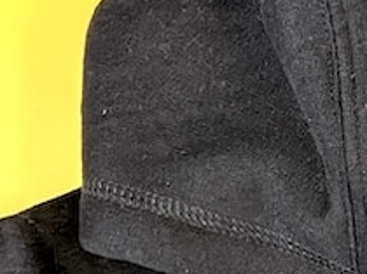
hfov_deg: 14.9
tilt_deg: -84.9
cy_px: 550
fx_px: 1313
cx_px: 530
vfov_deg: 10.9
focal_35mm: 124
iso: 250
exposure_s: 1/50
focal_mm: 4.25
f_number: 1.8
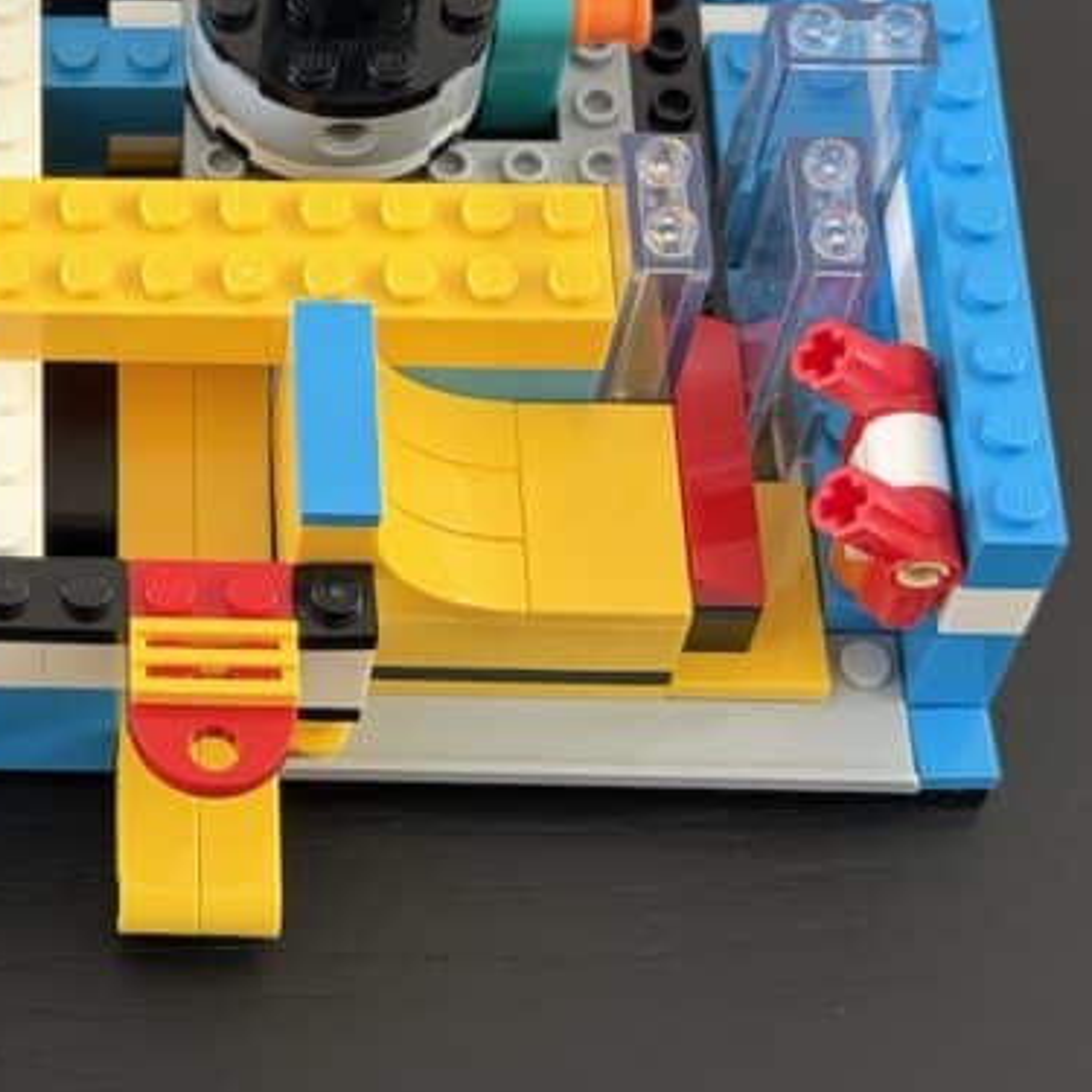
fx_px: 4140
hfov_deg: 14.5
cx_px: -274
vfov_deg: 14.9
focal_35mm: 116
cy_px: 230
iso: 250
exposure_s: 1/59
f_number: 1.78
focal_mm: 6.76
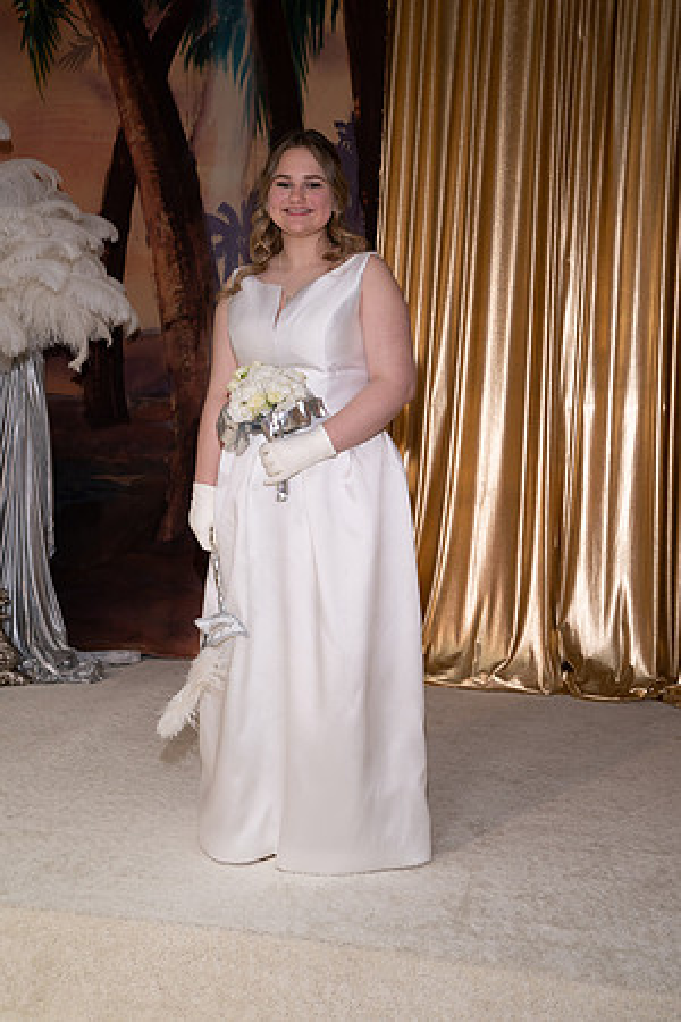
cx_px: 340
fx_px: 1305
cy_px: 511
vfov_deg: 42.7
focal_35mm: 46
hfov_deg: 29.2
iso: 800
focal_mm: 46
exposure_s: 1/160
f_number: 5.6
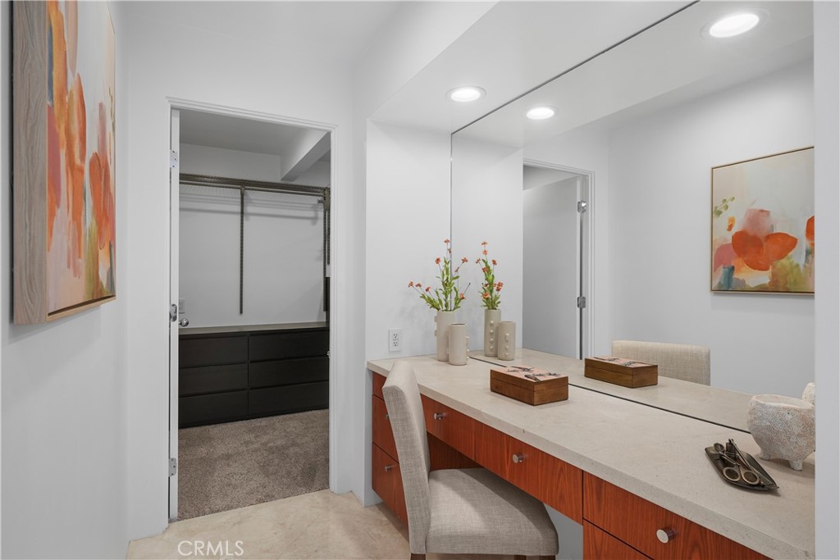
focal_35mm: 18
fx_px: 420
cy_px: 280
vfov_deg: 67.4
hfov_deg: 90.0
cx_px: 420
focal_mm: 18
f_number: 9
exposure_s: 1/15
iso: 500
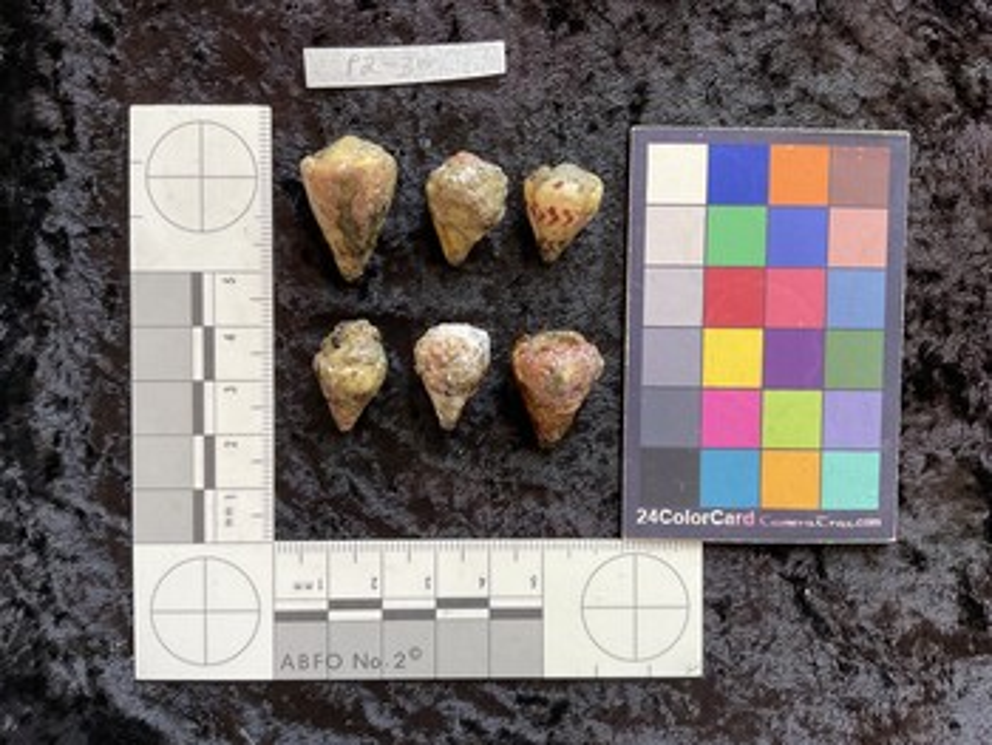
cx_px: 496
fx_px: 832
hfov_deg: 61.6
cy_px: 372
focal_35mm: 29
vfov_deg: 48.3
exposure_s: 1/60
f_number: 1.8
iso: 64
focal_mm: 3
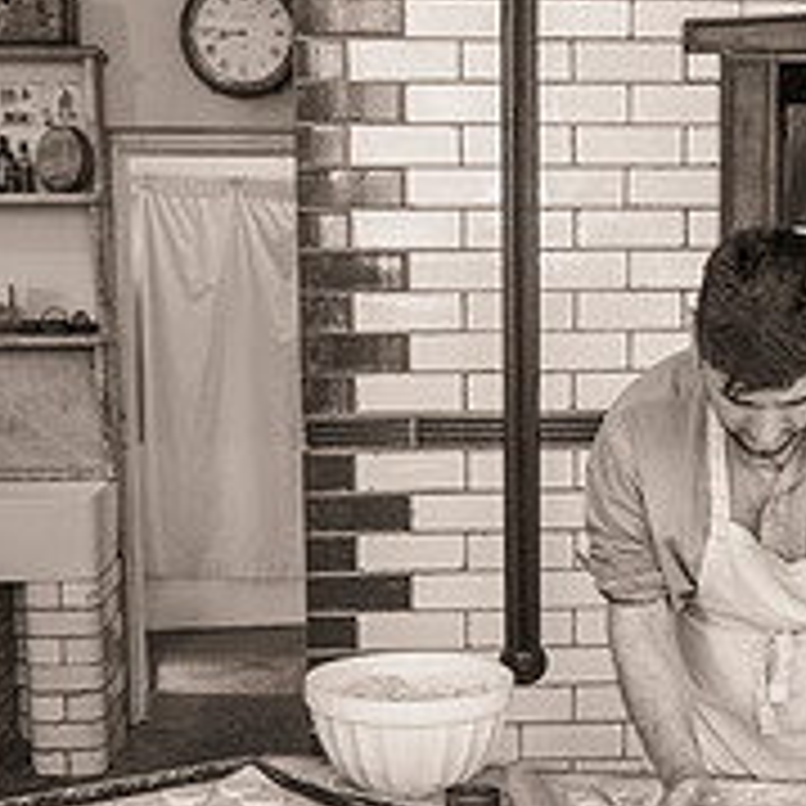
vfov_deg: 26.0
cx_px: 495
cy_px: 534
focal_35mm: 66
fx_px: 1739
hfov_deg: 26.0
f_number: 6.3
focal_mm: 24
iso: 1400
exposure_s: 1/125
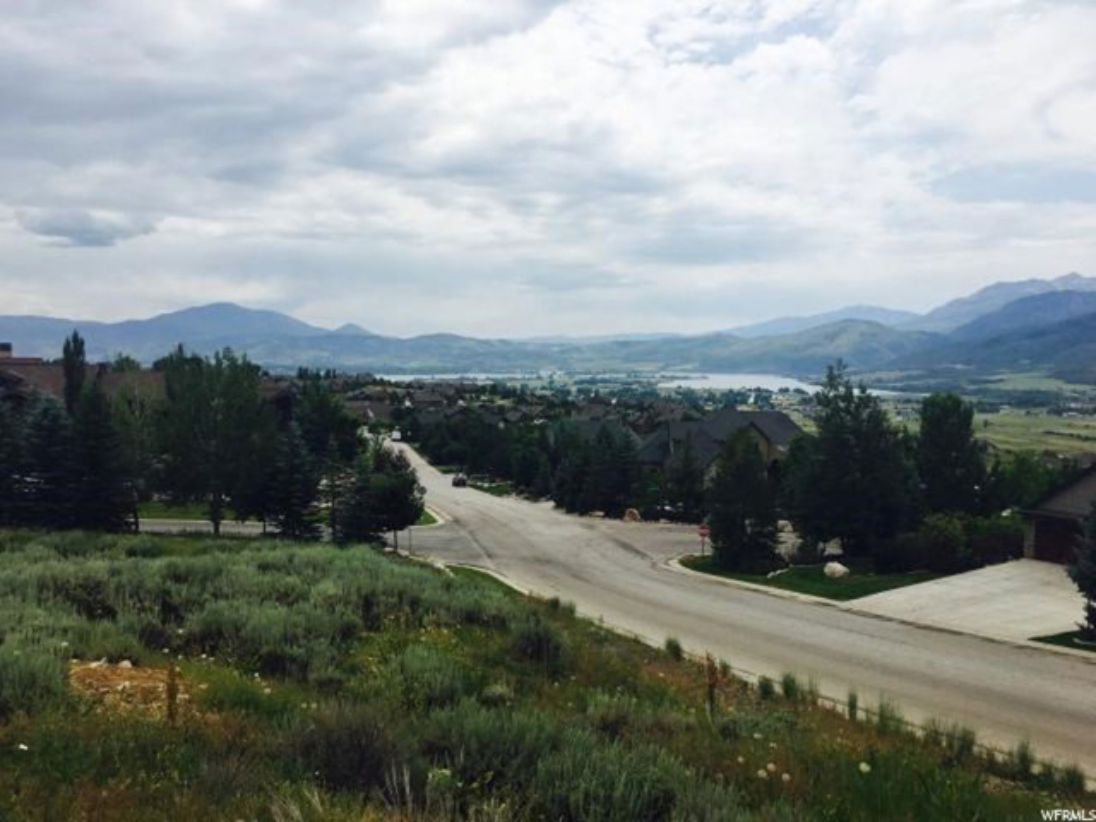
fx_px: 918
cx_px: 548
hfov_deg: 61.7
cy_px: 411
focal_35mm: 29
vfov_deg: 48.2
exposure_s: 1/2849
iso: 25
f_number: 2.2
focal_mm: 4.15
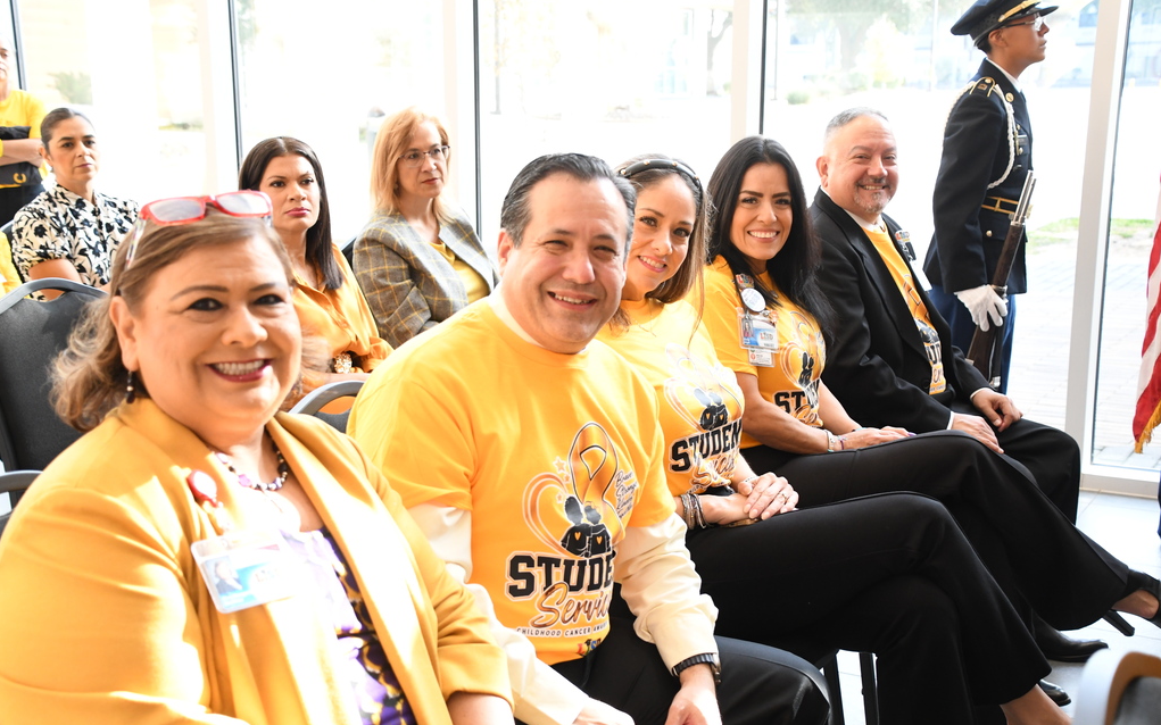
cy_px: 372
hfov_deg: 43.5
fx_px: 1455
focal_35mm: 46
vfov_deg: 28.0
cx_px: 580
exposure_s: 1/250
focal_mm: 30
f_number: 5.6
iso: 1600
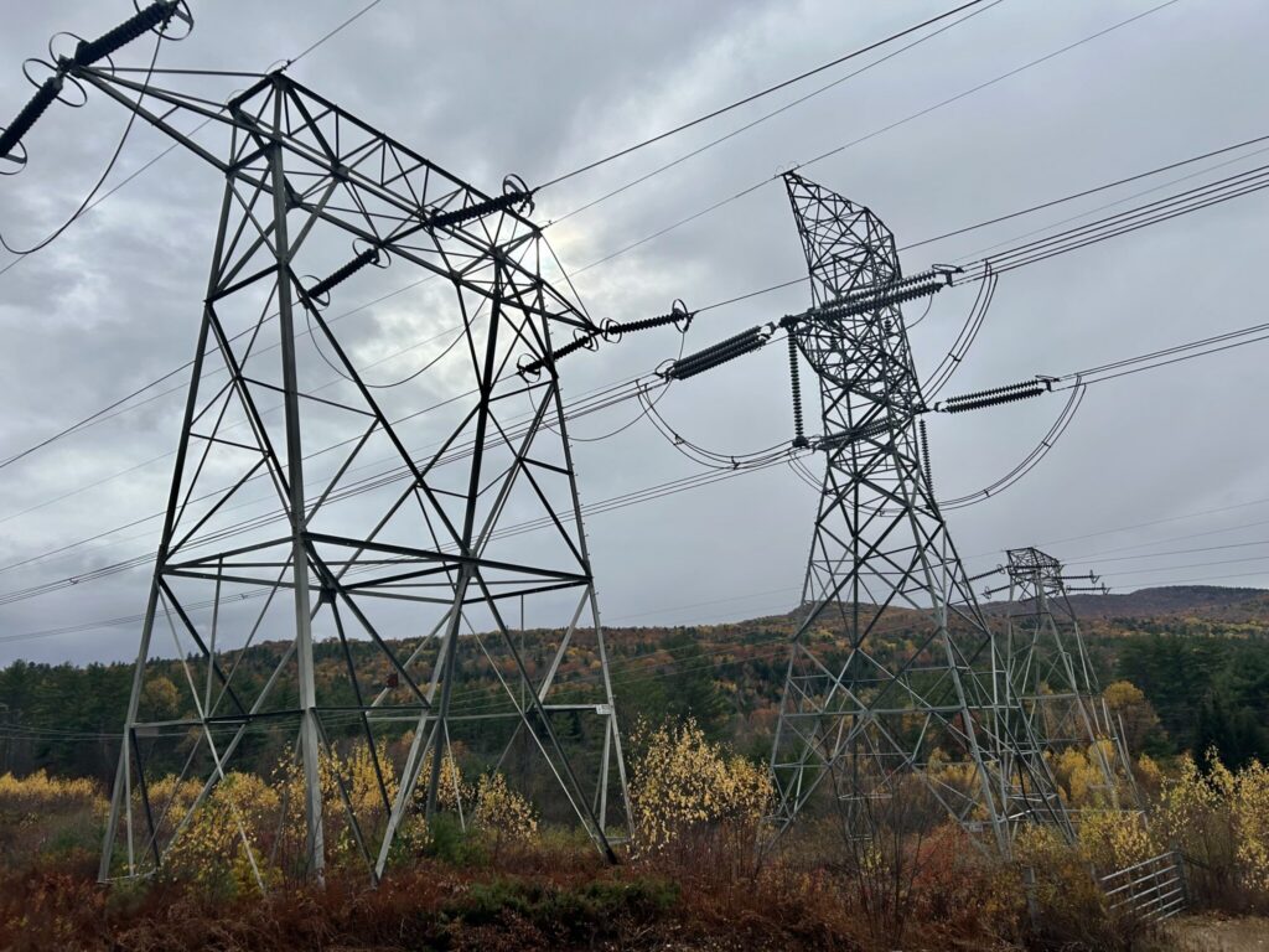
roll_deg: +2.3
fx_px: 953
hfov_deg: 67.3
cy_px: 476
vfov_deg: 53.1
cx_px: 634
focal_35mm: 26
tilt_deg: +15.3
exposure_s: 1/4831
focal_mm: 5.7
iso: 50
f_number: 1.5
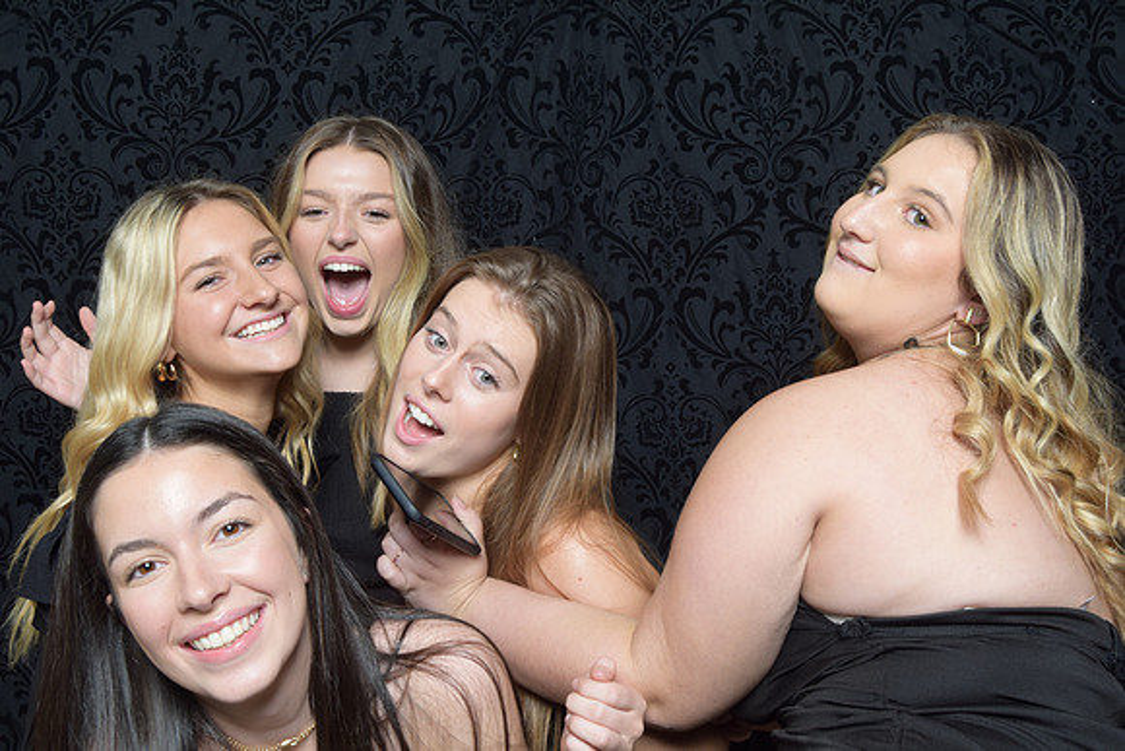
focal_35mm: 39
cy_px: 376
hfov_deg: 49.5
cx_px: 562
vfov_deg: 34.2
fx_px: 1219
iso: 500
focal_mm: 26
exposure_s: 1/60
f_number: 20
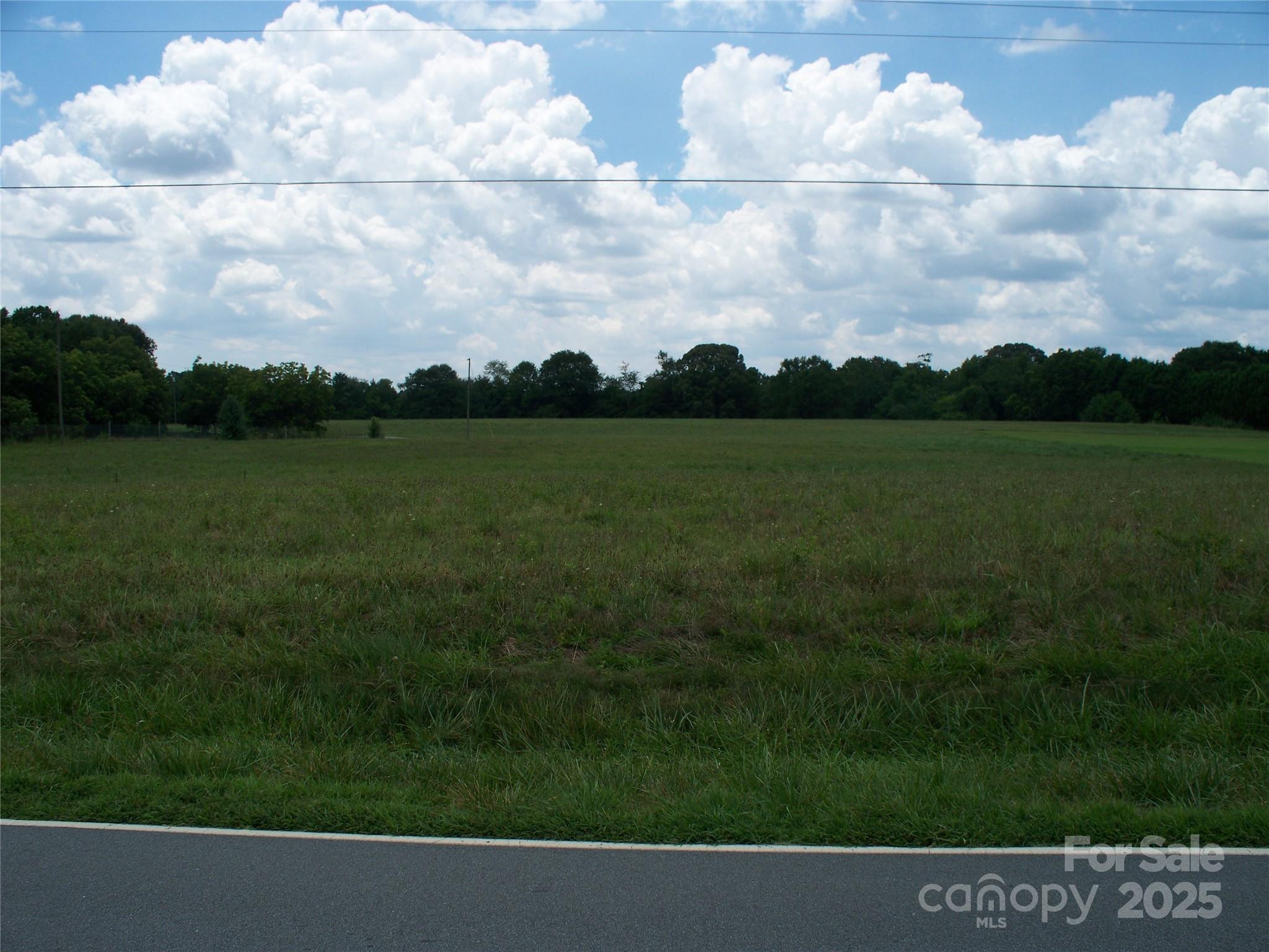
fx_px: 1320
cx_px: 634
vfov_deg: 39.7
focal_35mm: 36
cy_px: 476
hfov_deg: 51.4
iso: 64
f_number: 5
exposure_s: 1/500
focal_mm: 7.54
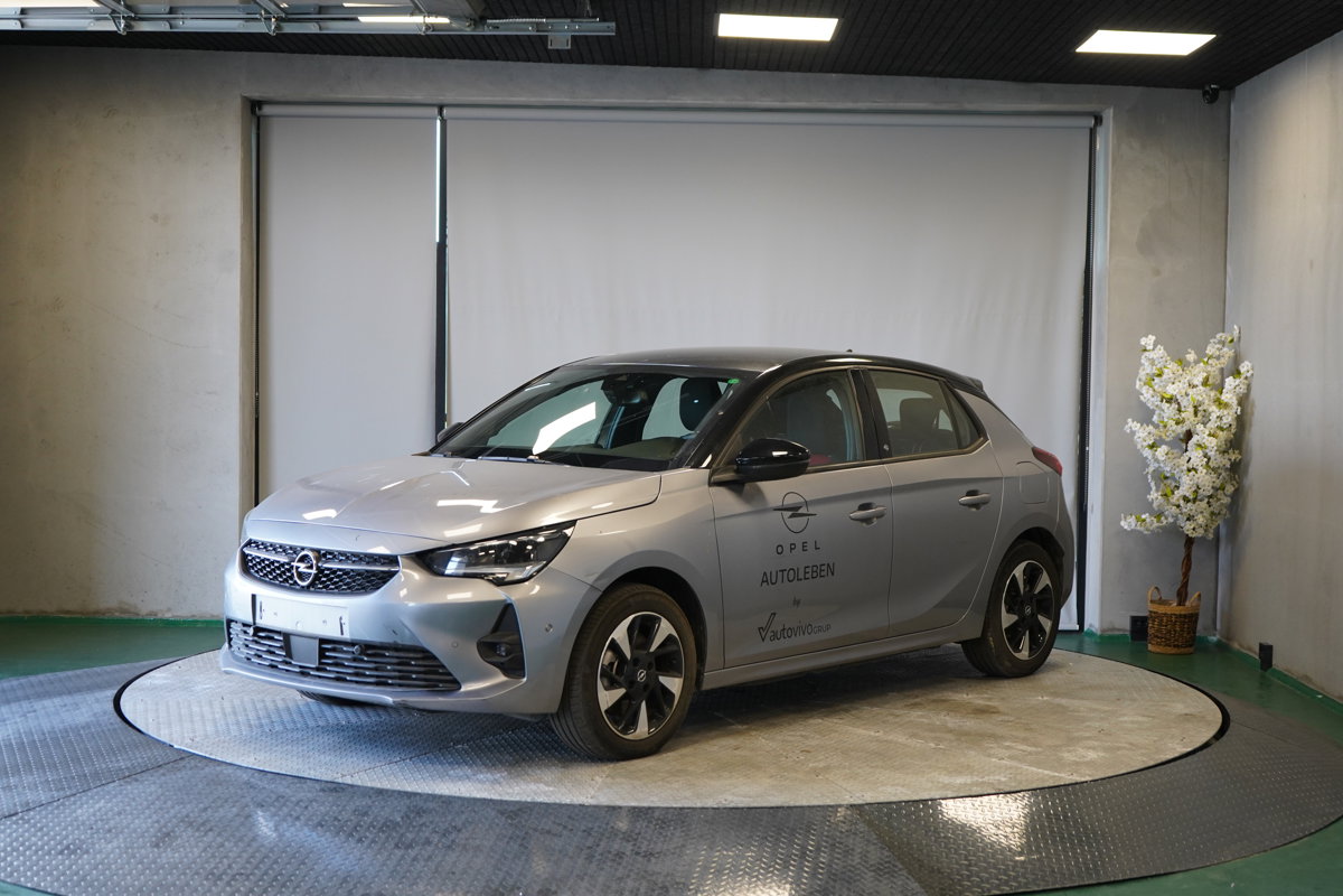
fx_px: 1828
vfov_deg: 27.5
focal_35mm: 49
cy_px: 448
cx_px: 672
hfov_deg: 40.3
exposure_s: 1/160
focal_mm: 49
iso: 1600
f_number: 4.5
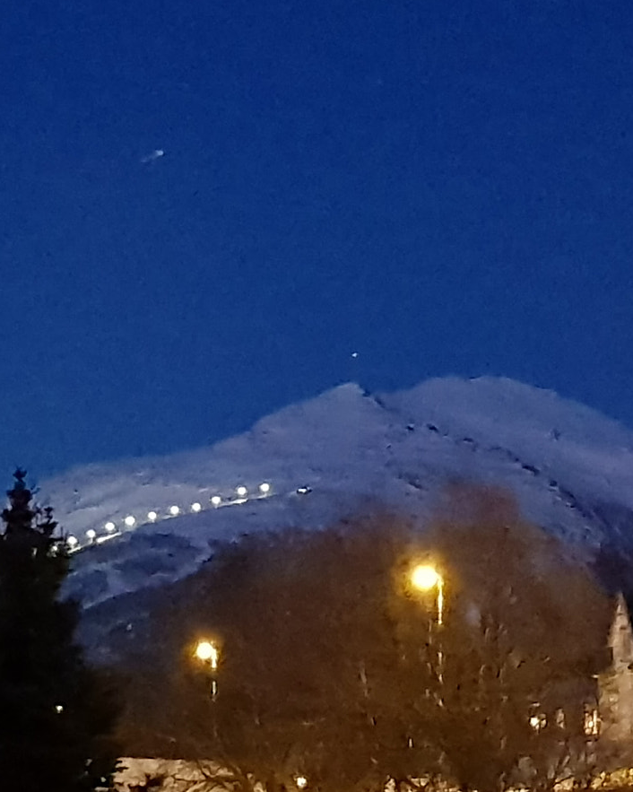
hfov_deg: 32.7
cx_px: 327
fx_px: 1078
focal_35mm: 46
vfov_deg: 40.3
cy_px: 355
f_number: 1.7
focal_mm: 4.2
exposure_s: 1/10
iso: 1250
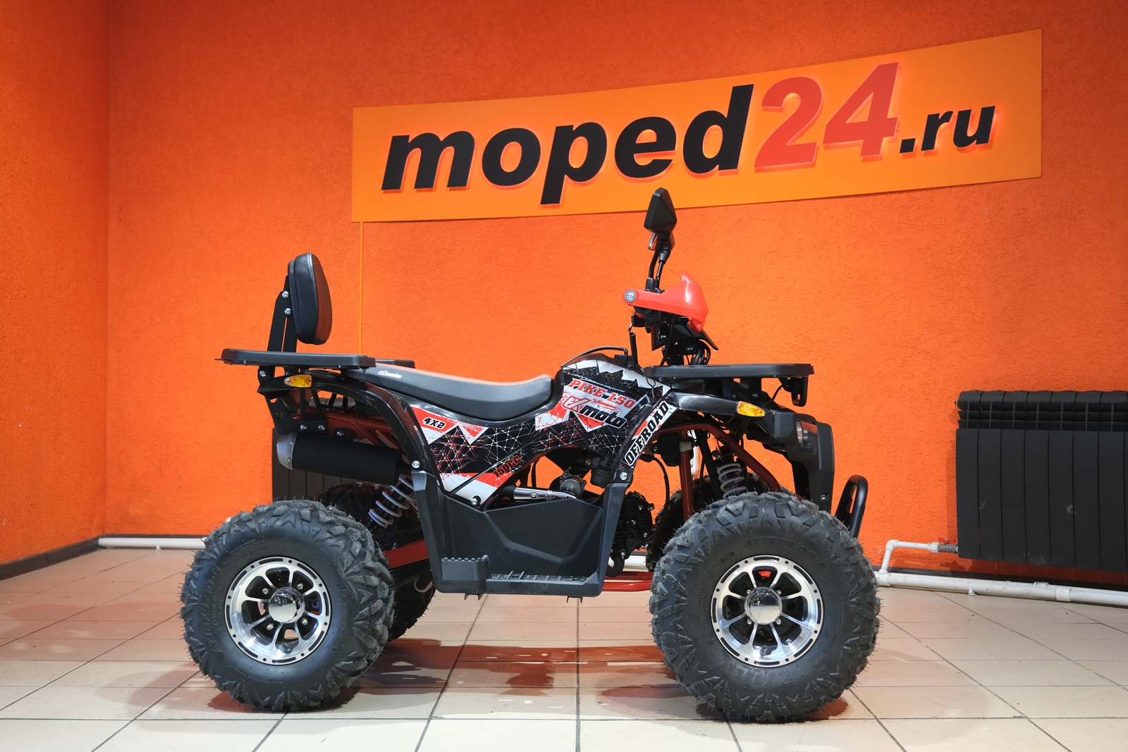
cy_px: 376
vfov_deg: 32.6
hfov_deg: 47.4
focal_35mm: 41
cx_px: 564
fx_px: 1285
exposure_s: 1/60
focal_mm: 27.5
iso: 1000
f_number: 4
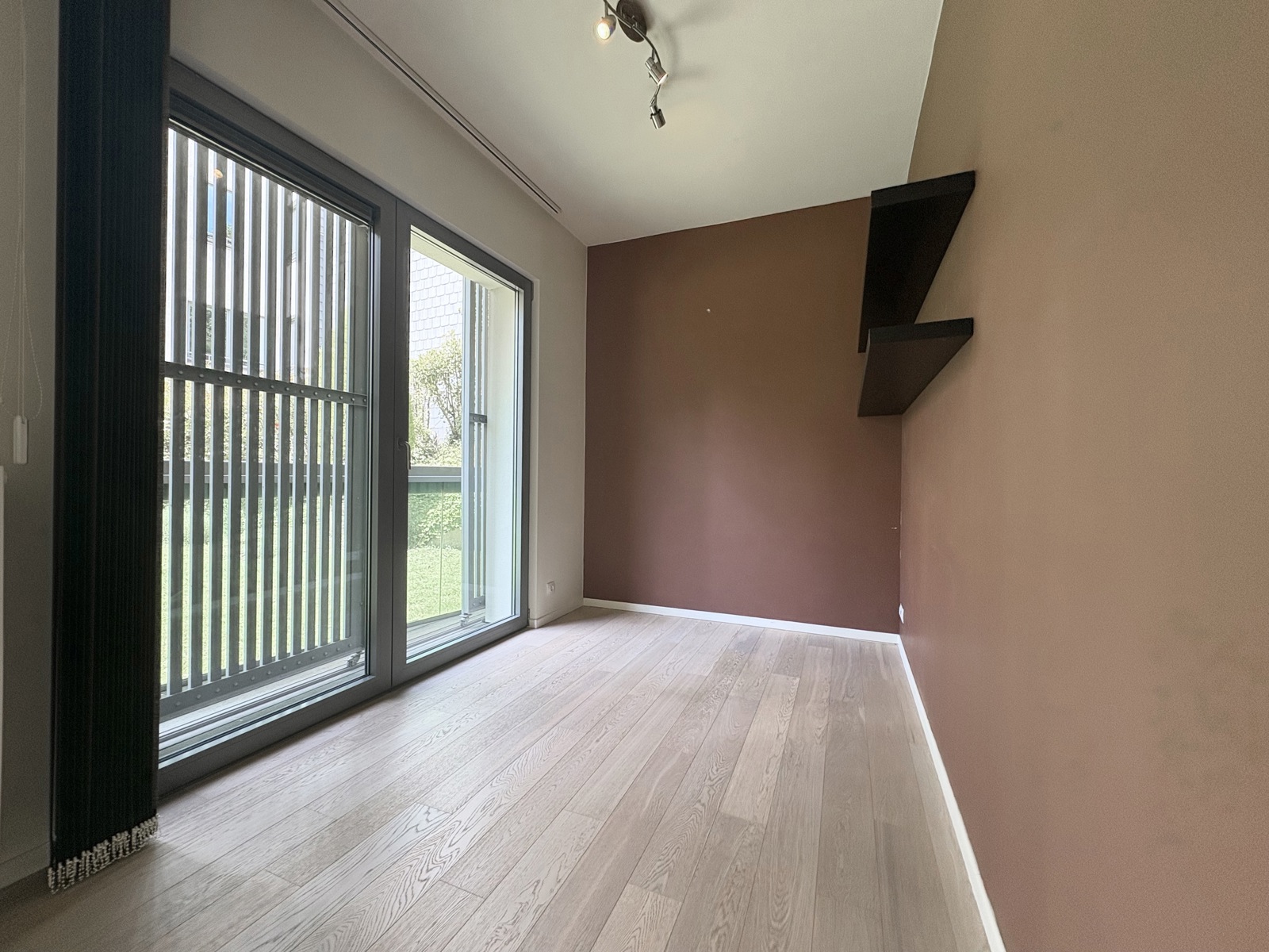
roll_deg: -0.6
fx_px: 513
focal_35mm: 14
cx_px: 634
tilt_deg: -2.2
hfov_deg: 102.1
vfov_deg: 85.7
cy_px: 476
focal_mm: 2.22
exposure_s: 1/99
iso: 200
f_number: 2.2
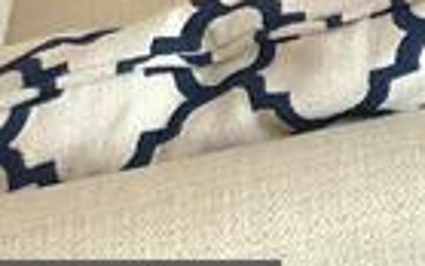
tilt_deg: -8.8
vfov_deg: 5.3
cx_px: 1465
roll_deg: -0.2
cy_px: -789
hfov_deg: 7.7
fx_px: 2538
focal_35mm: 219
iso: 40
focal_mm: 4
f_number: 1.8
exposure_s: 1/24
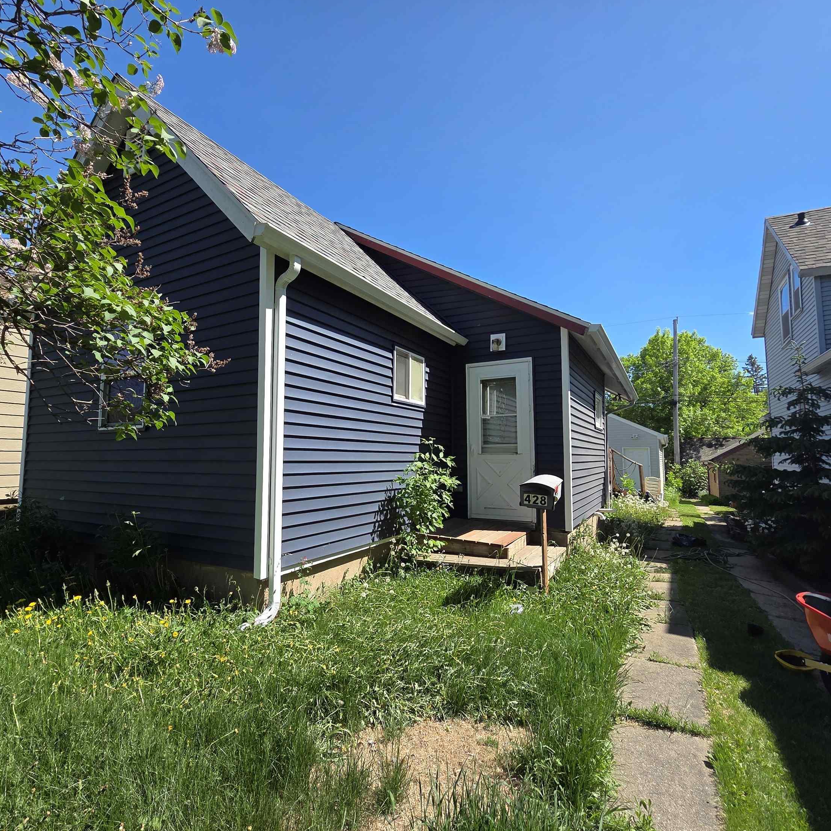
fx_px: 435
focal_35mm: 16
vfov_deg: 87.4
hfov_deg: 87.4
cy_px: 422
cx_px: 397
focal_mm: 2.2
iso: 50
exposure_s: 1/1189
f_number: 2.2
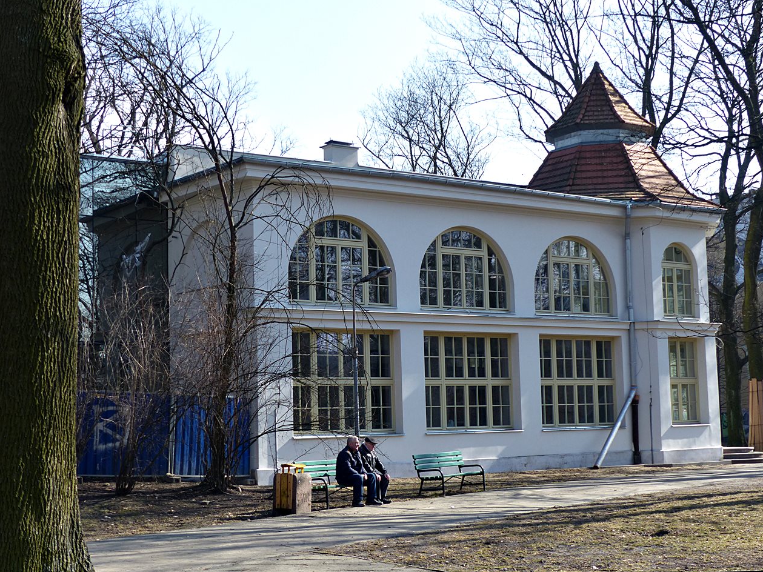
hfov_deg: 32.2
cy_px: 289
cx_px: 387
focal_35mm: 60
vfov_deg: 24.4
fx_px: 1322
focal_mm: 10.5
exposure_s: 1/400
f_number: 4
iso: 100
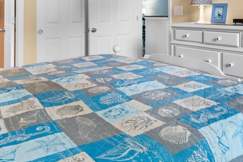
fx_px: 277
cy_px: 13
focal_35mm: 41
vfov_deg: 31.0
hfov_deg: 46.3
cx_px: 171
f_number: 4.8
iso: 100
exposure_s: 1/3
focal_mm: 12
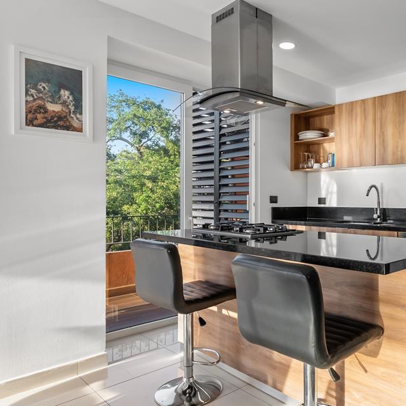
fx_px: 372
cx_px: 305
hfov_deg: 54.6
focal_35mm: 28
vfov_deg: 57.3
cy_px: 205
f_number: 9
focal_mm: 20
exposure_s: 1/30
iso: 500
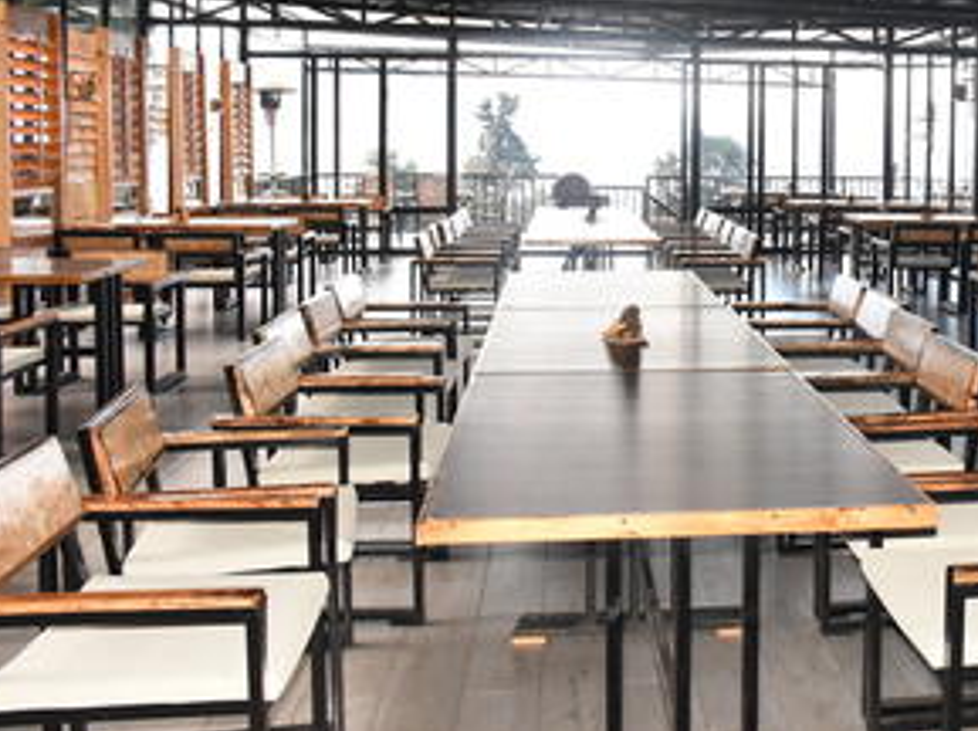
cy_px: 179
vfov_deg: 31.5
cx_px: 819
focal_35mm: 45
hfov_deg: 40.0
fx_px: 1270
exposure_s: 1/250
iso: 2000
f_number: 5.6
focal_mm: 18
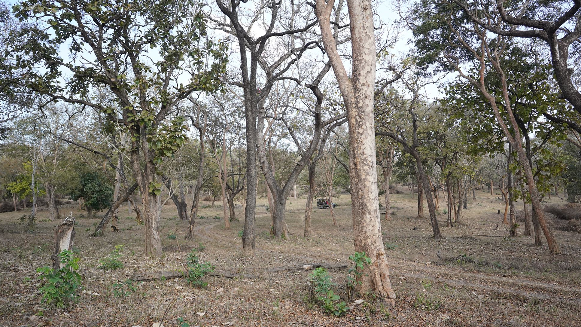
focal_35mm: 26
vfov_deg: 44.3
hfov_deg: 71.9
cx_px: 300
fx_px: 401
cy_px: 185
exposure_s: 1/1250
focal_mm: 24
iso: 1000
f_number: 4
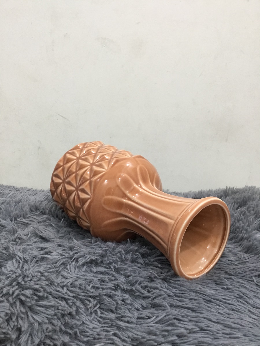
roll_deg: -0.9
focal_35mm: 31
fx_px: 310
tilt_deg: -10.5
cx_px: 130
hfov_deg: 45.4
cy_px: 173
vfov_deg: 58.4
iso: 125
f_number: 2.4
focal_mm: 3.3
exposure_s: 1/33
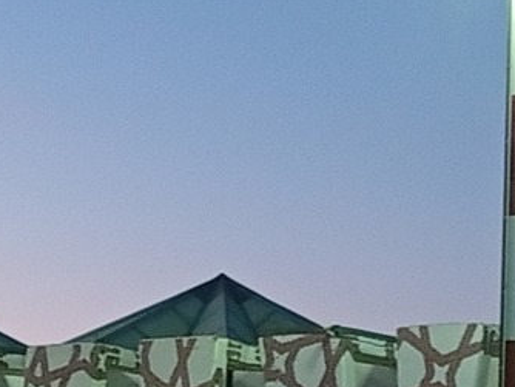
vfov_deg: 7.9
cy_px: 551
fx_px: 2739
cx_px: 202
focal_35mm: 184
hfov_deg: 10.7
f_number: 1.8
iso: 637
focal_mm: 3.96
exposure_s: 1/25
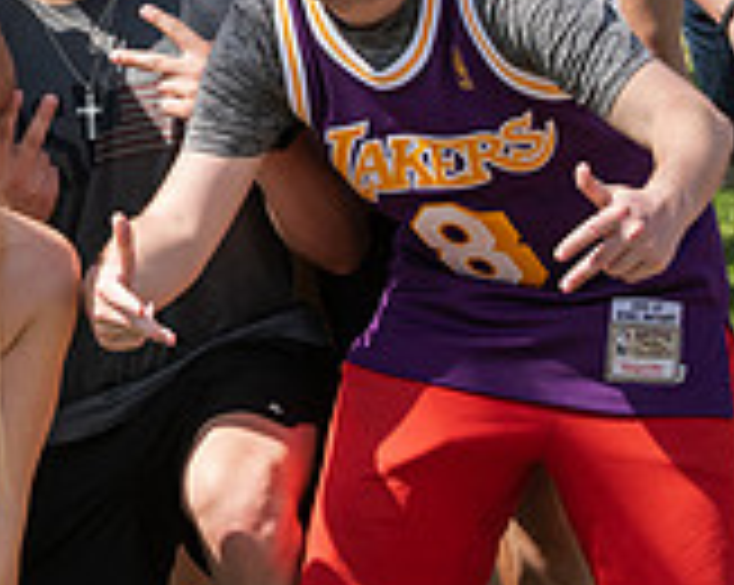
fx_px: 5663
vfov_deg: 5.9
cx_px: -63
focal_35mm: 261
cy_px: -29
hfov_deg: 7.4
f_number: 8
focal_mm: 78
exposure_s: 1/400
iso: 500
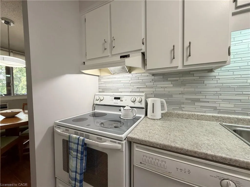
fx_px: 101
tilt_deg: -2.2
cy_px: 94
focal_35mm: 14
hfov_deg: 102.1
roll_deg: +0.4
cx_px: 125
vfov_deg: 85.7
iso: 250
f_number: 2.2
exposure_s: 1/120
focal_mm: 2.22
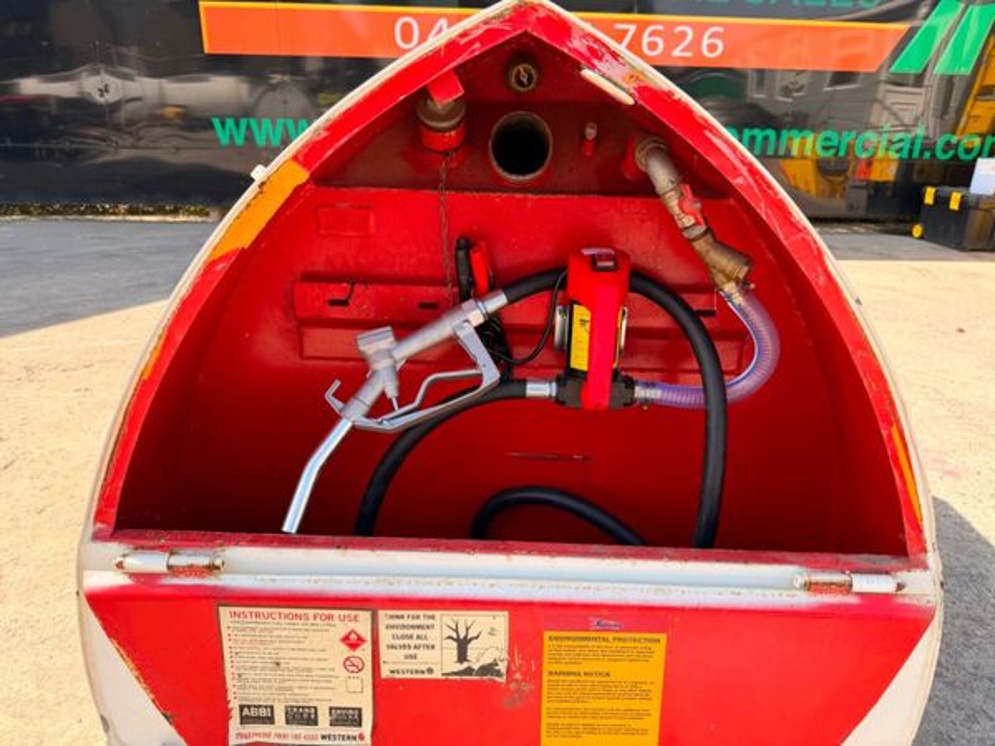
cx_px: 498
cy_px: 373
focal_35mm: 24
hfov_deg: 71.6
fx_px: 690
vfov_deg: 56.8
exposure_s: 1/878
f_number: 1.78
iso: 100
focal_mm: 6.76
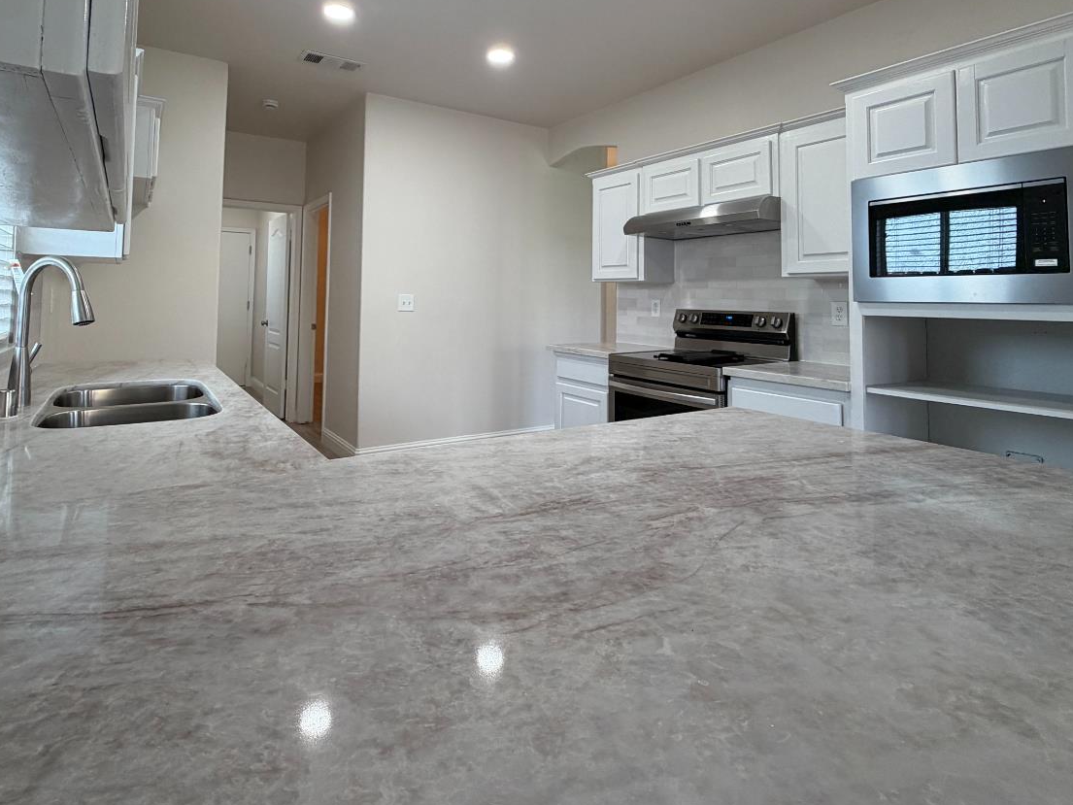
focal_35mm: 19
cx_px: 486
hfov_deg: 84.4
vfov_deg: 66.8
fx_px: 589
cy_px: 268
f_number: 2.2
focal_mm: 2.22
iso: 160
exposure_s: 1/120
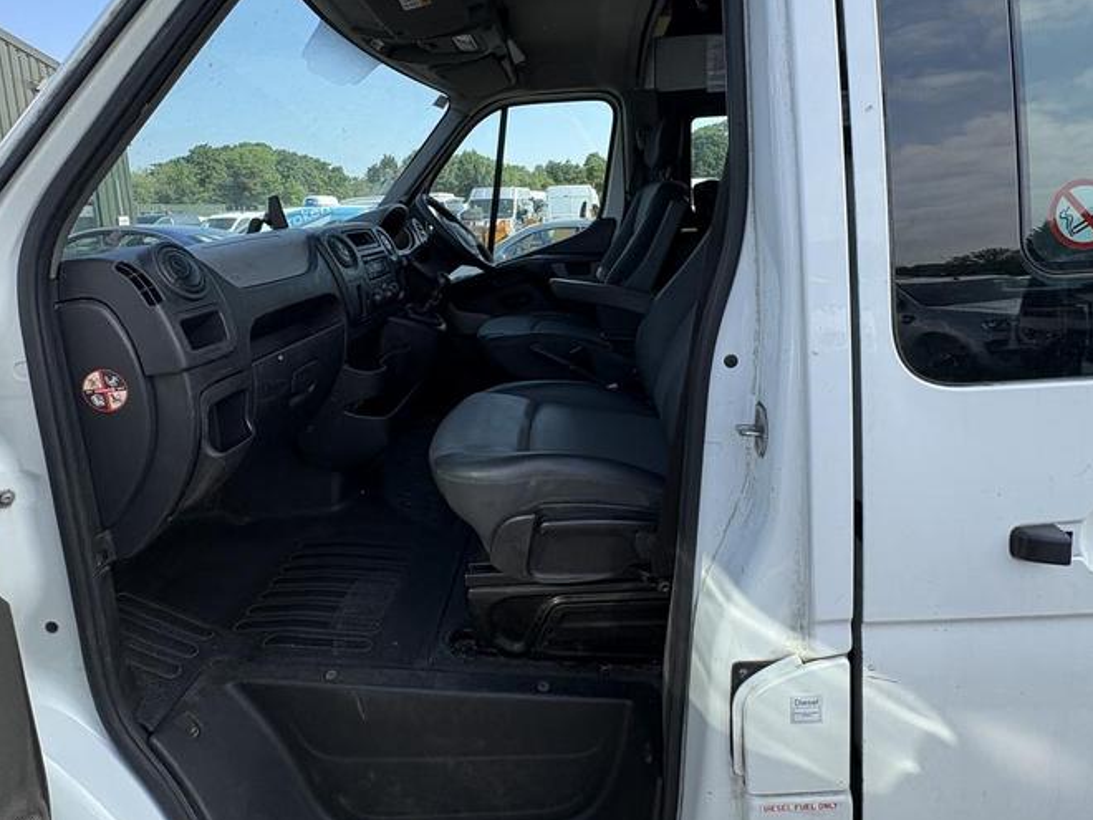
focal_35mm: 19
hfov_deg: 84.6
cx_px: 570
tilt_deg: -5.2
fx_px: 600
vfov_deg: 67.2
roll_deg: +0.1
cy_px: 287
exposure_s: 1/476
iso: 40
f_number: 2.2
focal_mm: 2.22
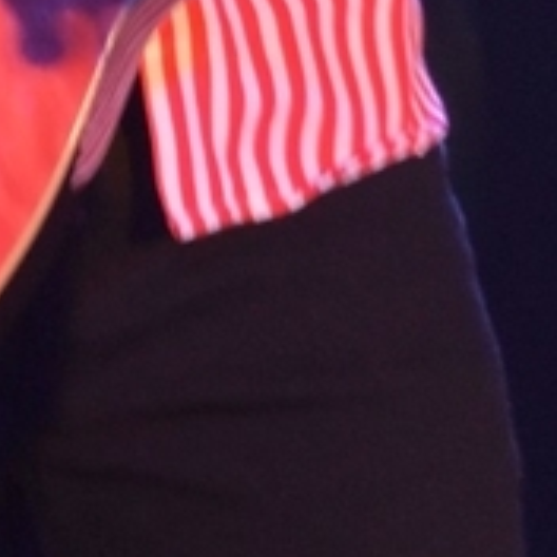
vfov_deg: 3.2
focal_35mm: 539
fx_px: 9812
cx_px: 136
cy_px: -1073
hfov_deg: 3.3
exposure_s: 1/60
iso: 2200
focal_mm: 62
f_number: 5
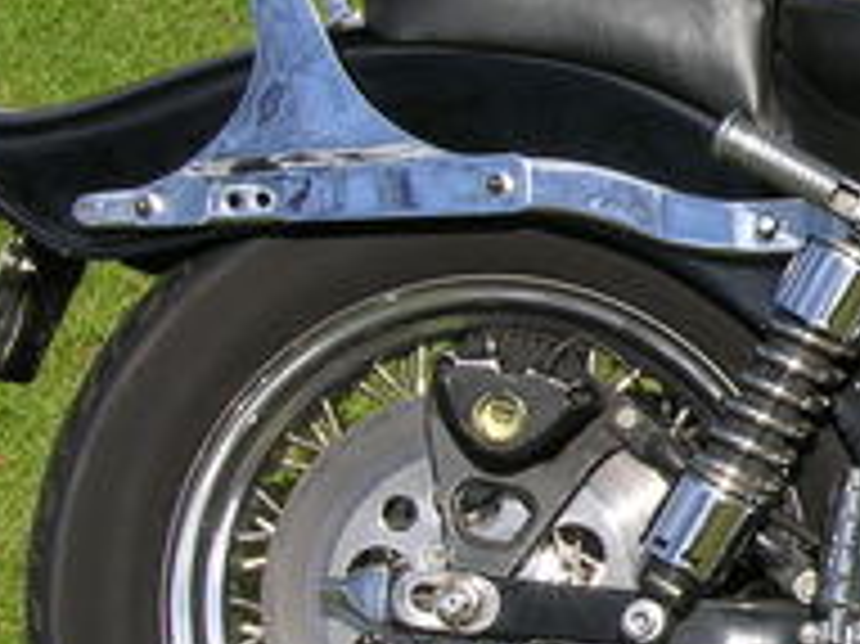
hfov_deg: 8.7
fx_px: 5413
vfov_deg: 6.8
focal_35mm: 218
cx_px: 1589
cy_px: 185
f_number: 6.5
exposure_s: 1/252
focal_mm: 13.2
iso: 50
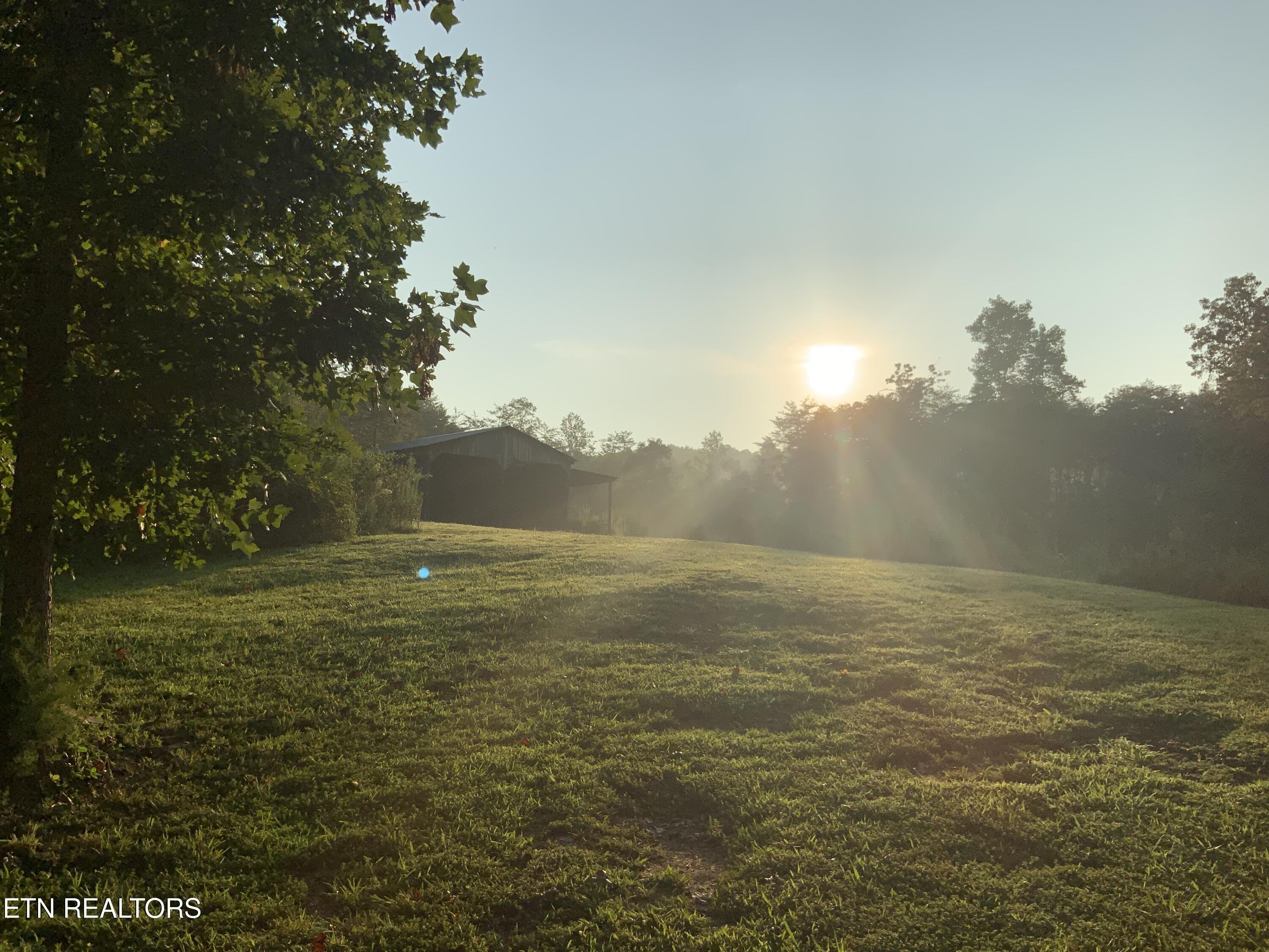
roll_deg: +0.0
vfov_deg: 48.2
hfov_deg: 61.7
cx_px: 634
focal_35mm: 29
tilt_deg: +4.8
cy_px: 476
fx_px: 1063
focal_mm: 3
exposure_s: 1/5263
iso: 20
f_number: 1.8
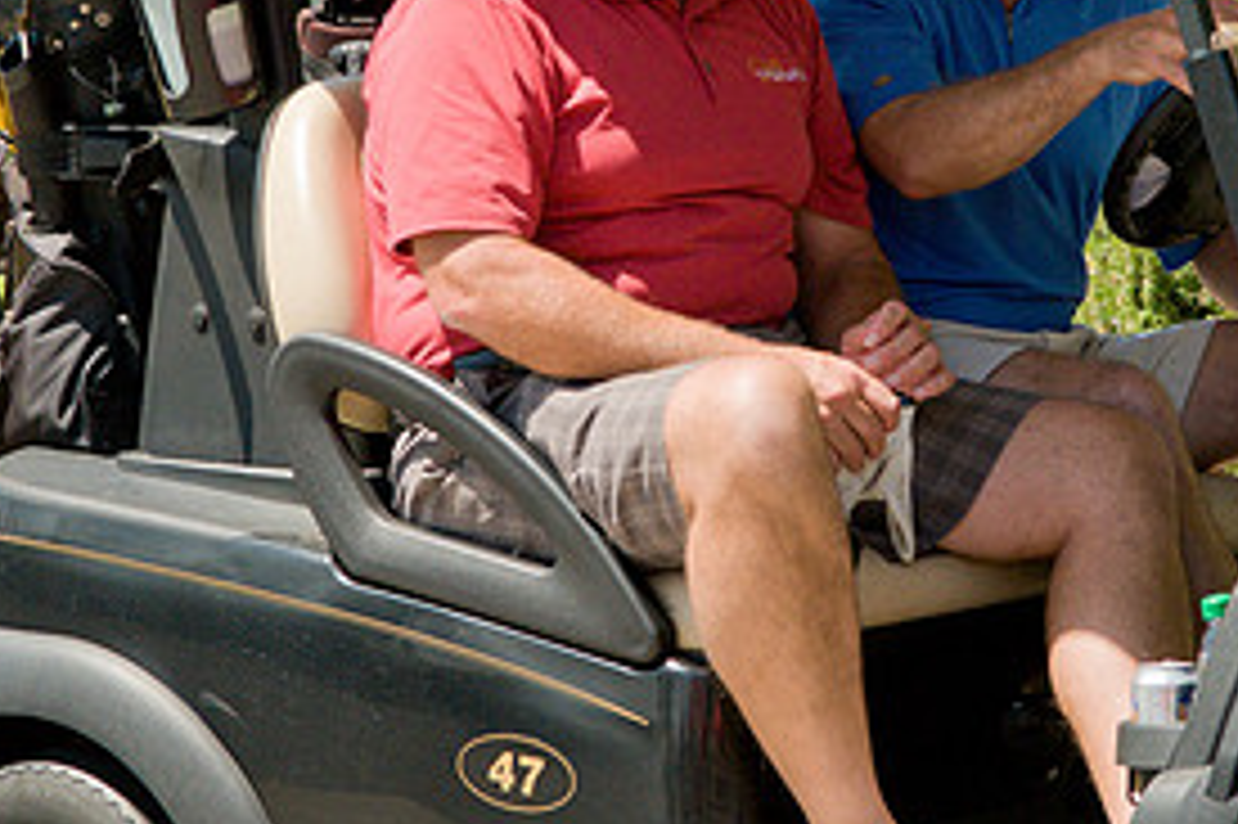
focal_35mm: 178
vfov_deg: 7.7
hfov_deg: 11.5
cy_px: 163
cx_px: 945
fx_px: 6117
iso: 400
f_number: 7.1
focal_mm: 52
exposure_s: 1/800
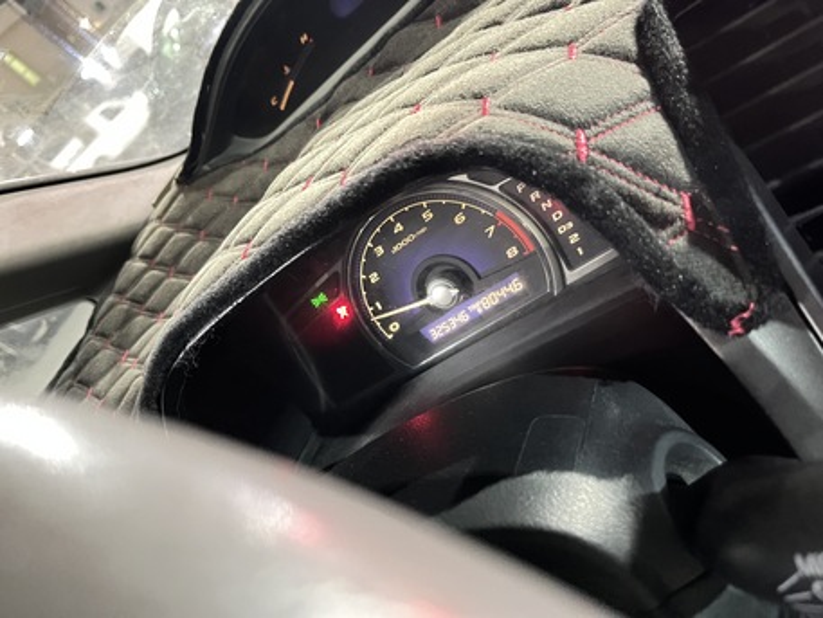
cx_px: 412
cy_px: 309
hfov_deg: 67.3
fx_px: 618
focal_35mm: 26
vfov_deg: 53.1
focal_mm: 5.1
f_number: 1.6
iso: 1600
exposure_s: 1/17
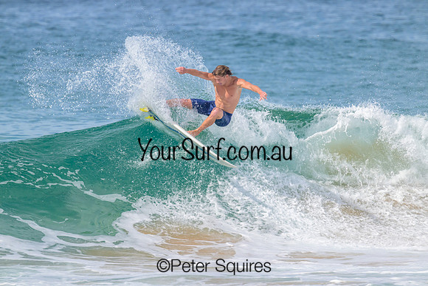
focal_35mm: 800
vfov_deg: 1.7
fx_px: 9513
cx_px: 214
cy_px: 143
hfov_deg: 2.6
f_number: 11
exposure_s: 1/2000
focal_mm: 800
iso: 800
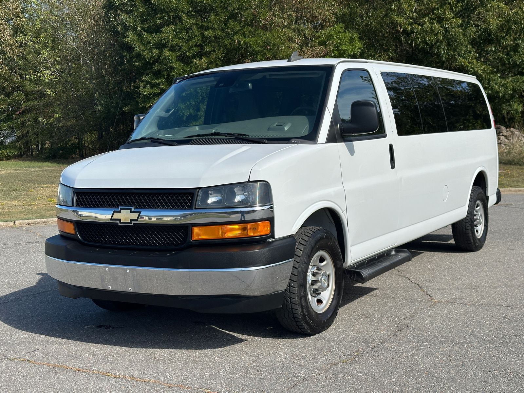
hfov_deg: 39.7
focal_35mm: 48
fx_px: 727
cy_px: 196
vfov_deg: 30.3
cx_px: 262
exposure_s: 1/5000
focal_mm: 6.86
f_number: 1.78
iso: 64
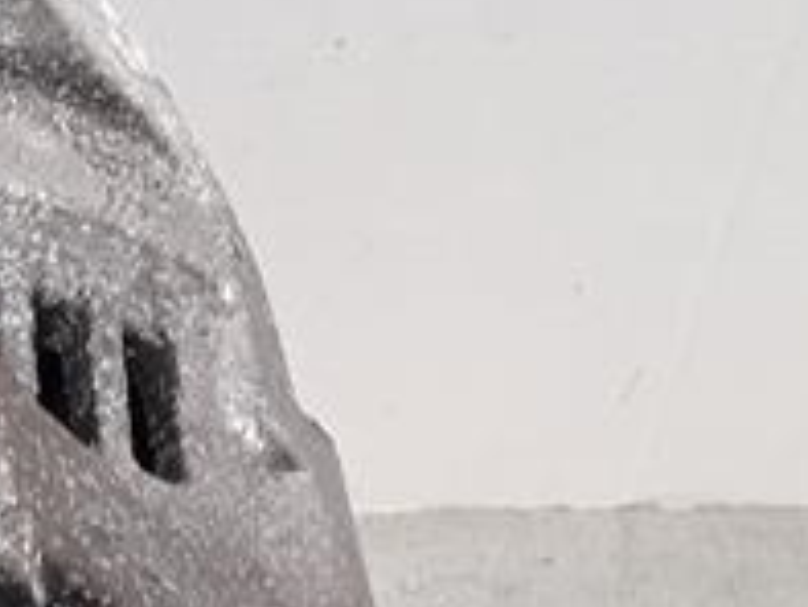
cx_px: -119
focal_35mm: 91
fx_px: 2125
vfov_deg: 15.8
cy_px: 689
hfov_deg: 20.4
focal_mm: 2.91
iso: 40
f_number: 1.9
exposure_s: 1/50
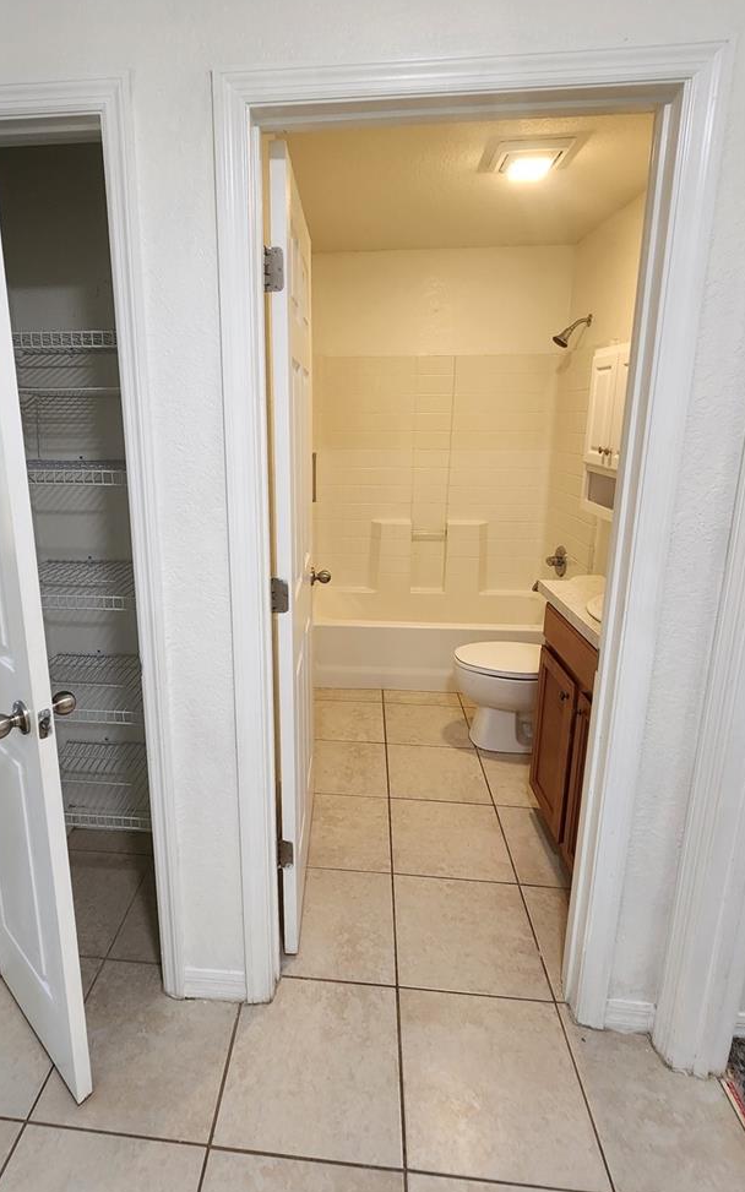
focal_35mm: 17
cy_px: 562
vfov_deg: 94.3
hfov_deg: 67.5
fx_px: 552
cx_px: 305
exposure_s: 1/60
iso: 200
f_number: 2.2
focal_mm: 2.2
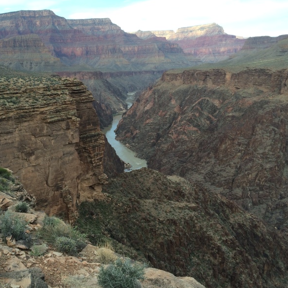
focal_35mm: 35
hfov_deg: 46.8
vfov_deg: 47.2
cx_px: 108
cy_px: 146
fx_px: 329
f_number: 2.2
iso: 32
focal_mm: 4.15
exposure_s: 1/500
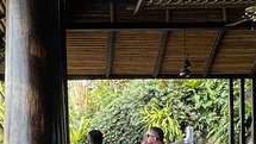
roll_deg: +0.9
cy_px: 136
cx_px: 82
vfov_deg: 15.1
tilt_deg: +0.5
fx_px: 536
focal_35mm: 79
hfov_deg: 26.7
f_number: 1.8
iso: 40
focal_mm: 1.57
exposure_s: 1/122
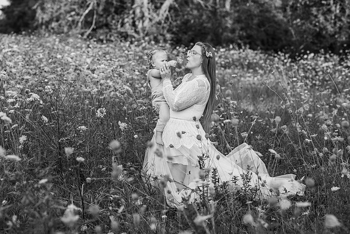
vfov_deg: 16.1
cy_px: 117
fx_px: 827
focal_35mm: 85
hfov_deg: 23.9
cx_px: 175
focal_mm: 85
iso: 250
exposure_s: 1/1250
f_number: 3.5
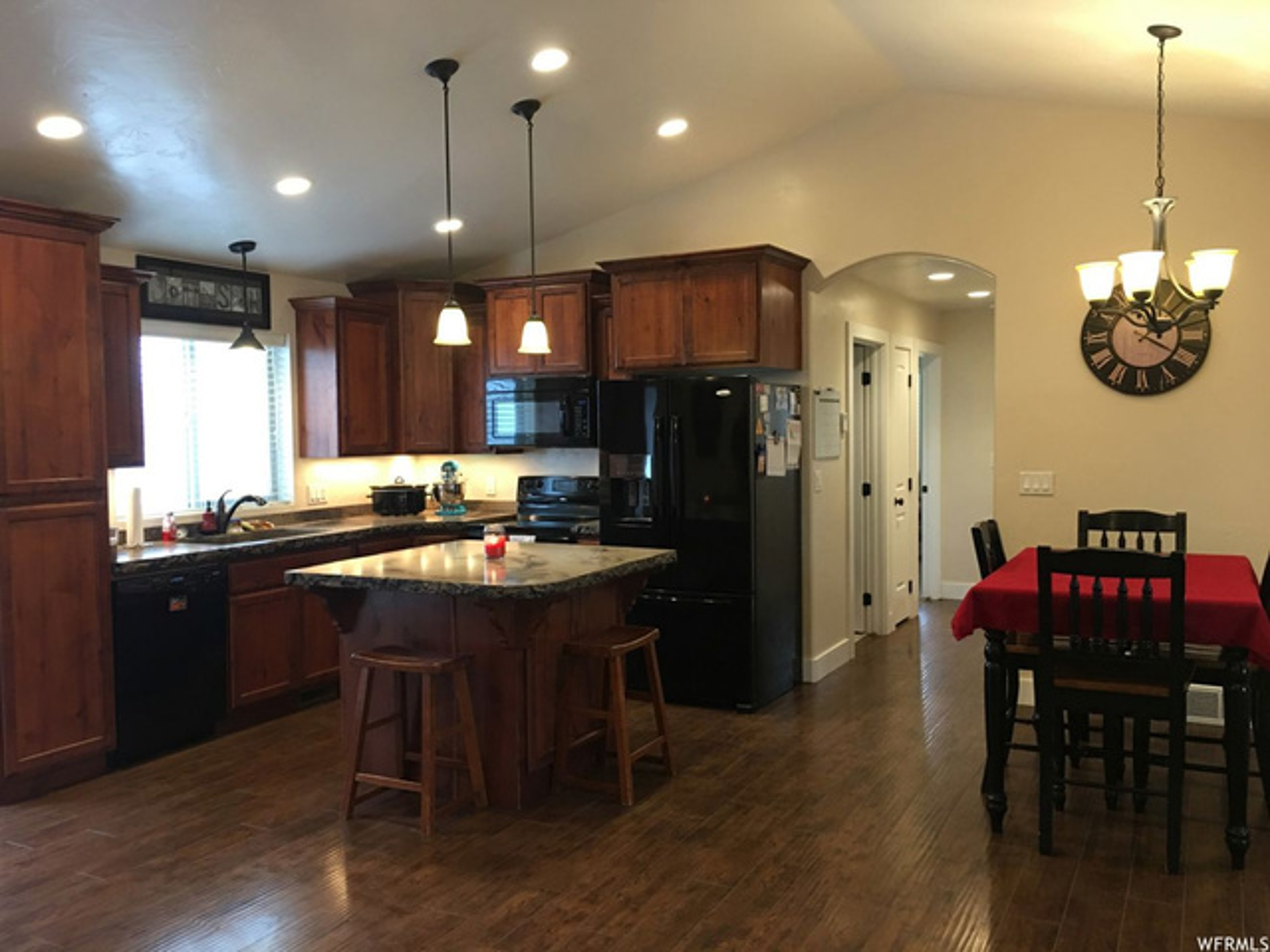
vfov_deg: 48.2
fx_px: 1064
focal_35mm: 29
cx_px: 635
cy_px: 476
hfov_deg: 61.7
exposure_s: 1/15
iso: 64
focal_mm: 4.15
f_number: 2.2
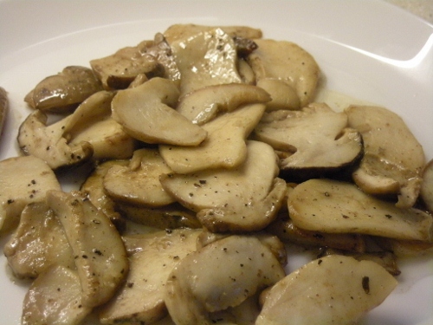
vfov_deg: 19.4
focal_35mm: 76
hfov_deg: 25.7
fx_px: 951
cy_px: 162
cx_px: 216
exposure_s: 1/45.5
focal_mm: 12.3
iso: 400
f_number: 3.9
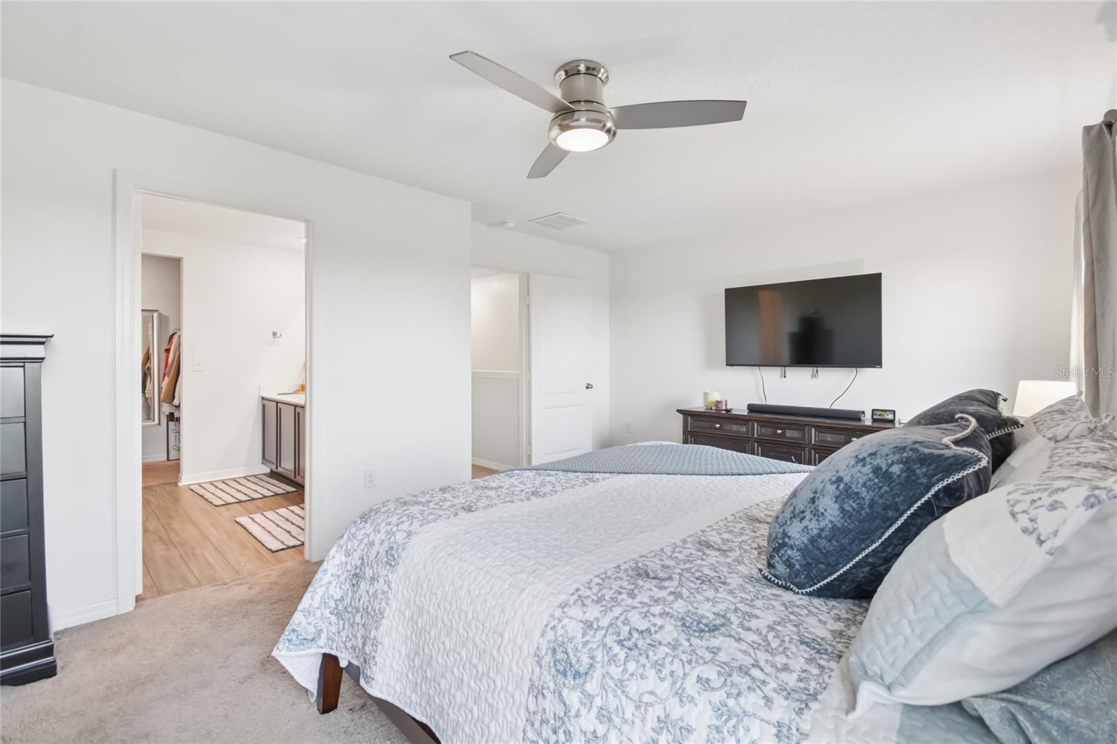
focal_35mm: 15
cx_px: 558
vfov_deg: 77.3
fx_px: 465
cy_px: 372
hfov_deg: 100.4
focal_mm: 10
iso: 100
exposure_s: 1/2.5
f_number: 7.1
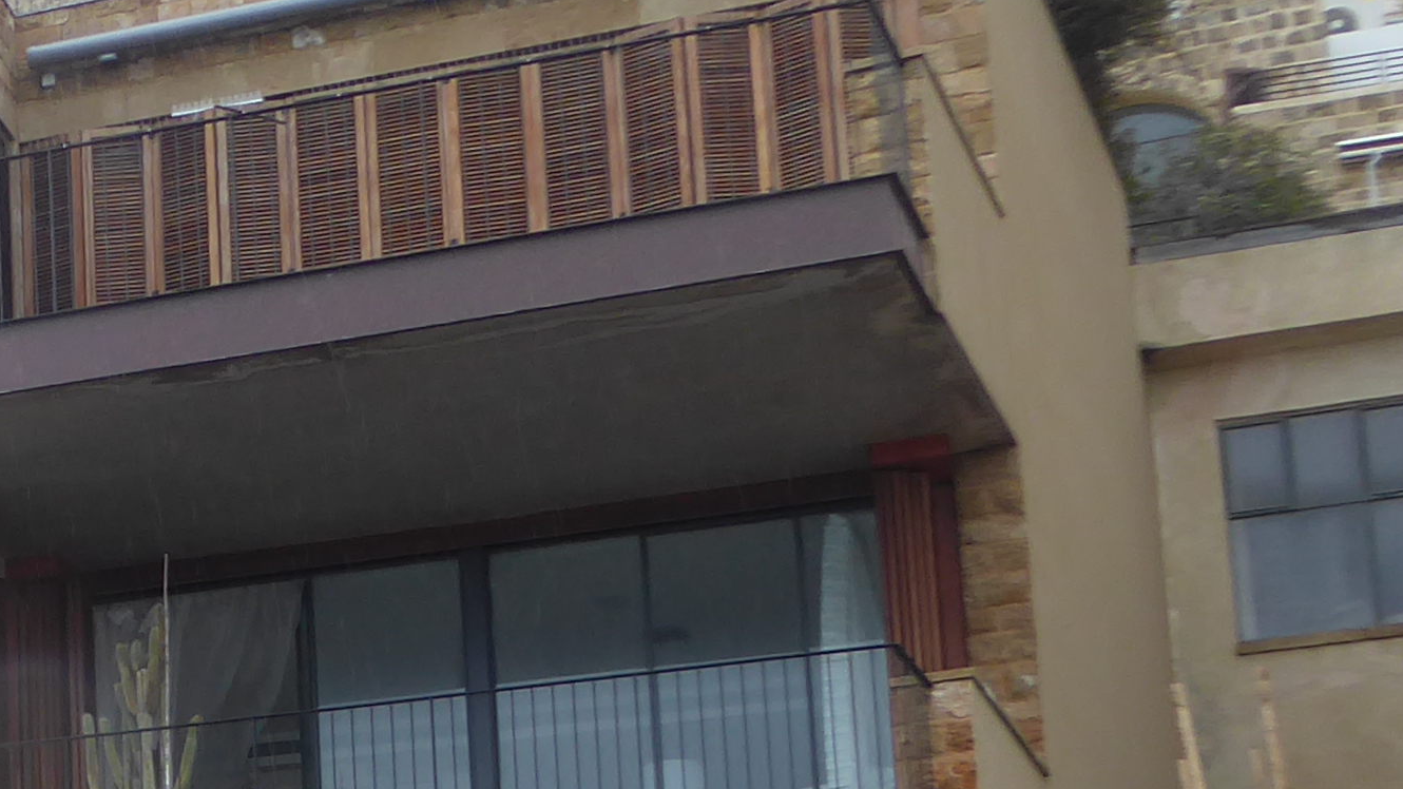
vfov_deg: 12.3
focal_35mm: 95
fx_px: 3534
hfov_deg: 20.3
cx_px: -494
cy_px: 1031
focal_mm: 5
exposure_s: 1/80
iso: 80
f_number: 3.5
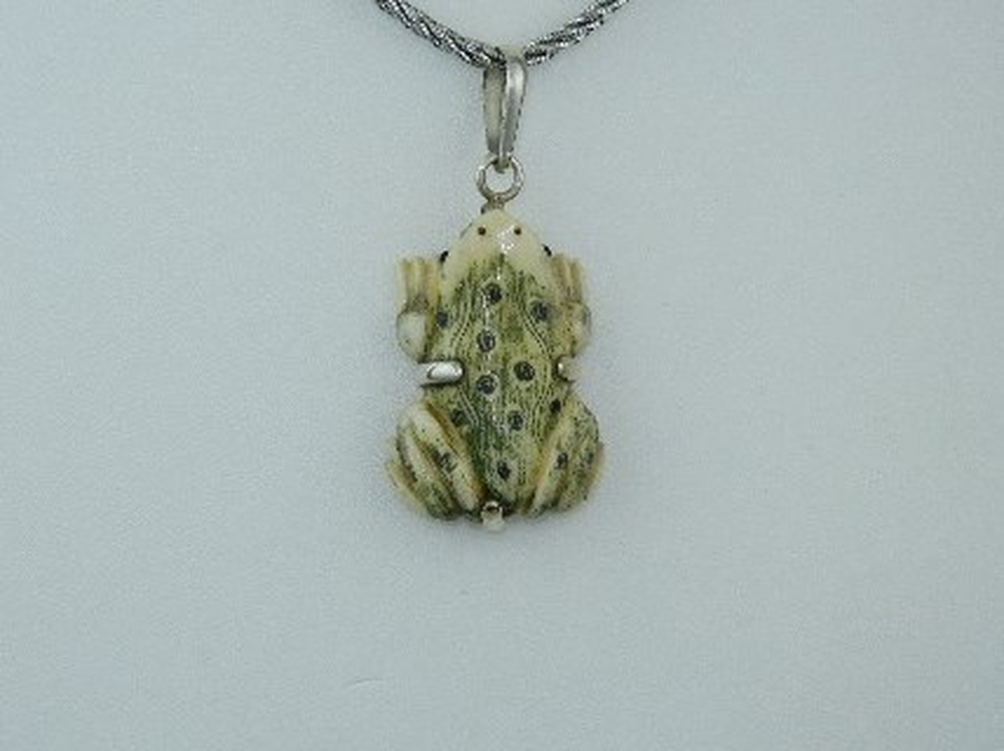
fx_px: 1709
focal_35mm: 59
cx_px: 502
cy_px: 376
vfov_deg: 24.8
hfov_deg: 32.7
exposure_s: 1/32.6
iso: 160
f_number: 4
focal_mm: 10.6
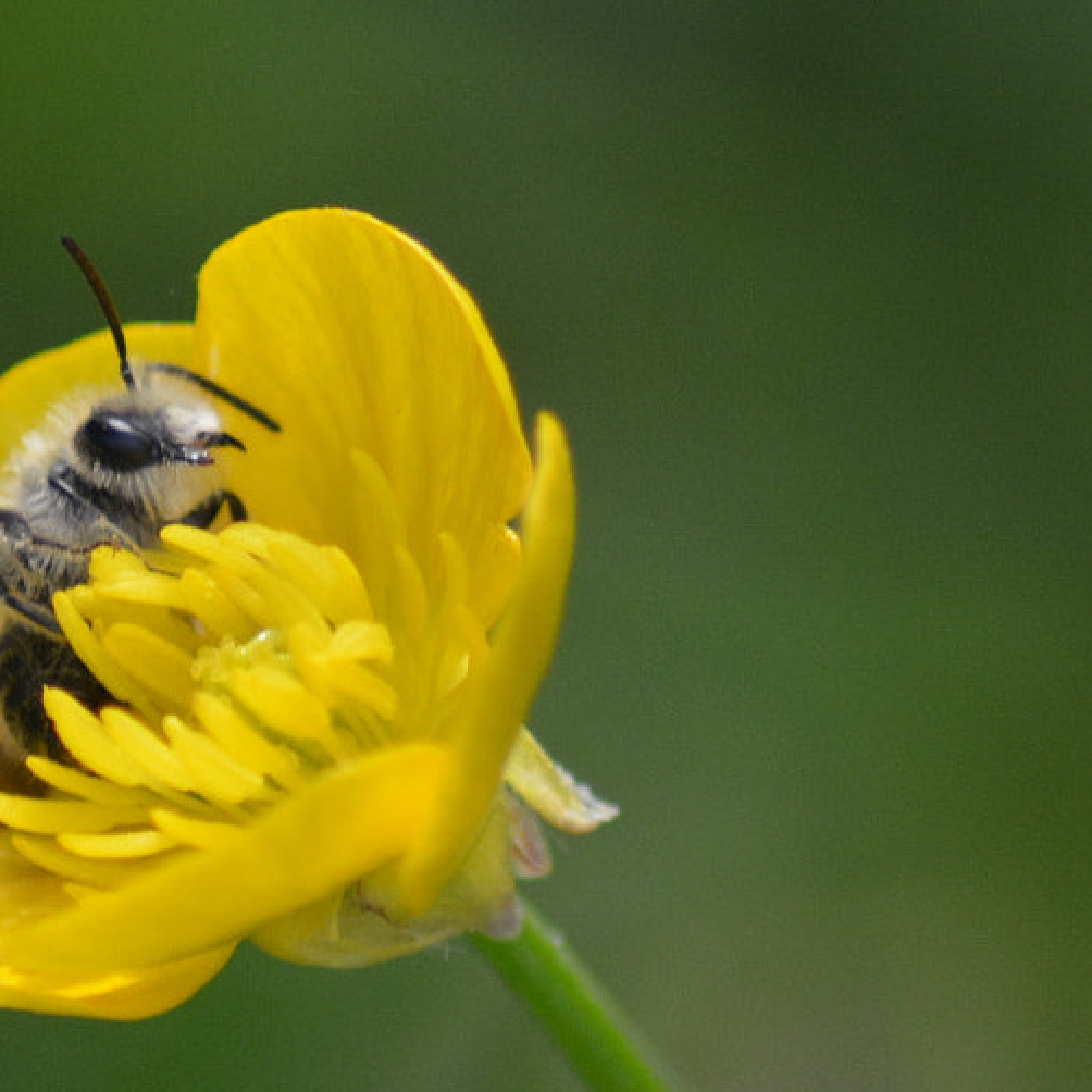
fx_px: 43507
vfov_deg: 1.4
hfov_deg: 1.4
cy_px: 505
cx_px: 239
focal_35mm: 1219
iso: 800
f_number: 5.6
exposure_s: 1/640
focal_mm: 300
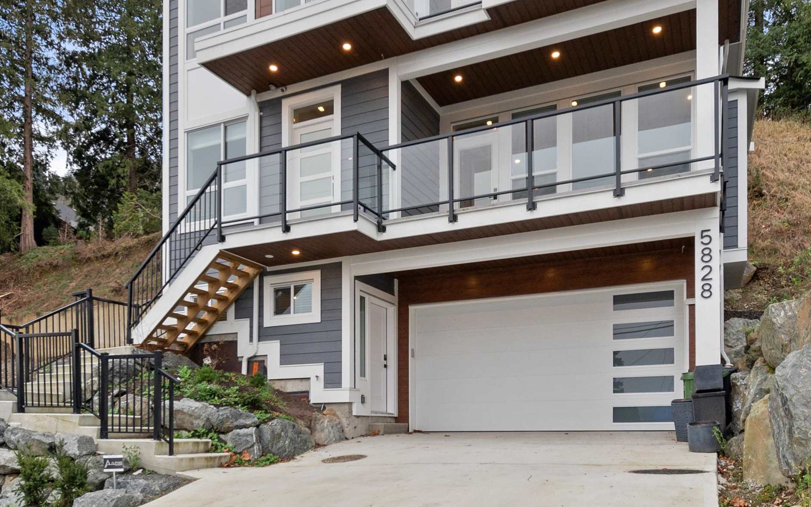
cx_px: 410
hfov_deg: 72.5
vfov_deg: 48.4
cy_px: 167
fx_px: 553
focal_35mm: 25
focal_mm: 10
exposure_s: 1/160
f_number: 6.3
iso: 250
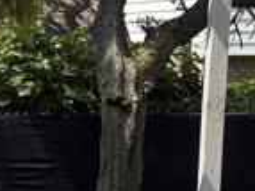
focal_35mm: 186
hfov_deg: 10.3
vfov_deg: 7.8
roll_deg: +0.3
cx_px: -112
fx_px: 1369
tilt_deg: -11.7
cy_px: 312
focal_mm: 5.96
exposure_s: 1/2075
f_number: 1.6
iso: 50
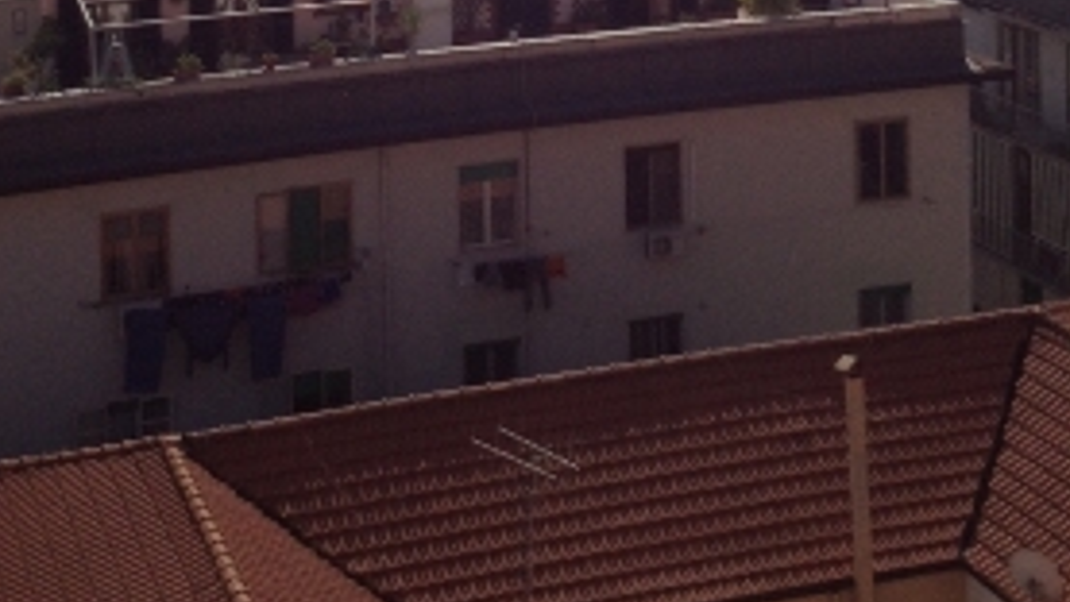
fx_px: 2497
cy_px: -270
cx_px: 587
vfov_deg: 13.1
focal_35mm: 88
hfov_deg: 24.2
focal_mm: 4.28
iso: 50
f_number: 2.4
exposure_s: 1/5025
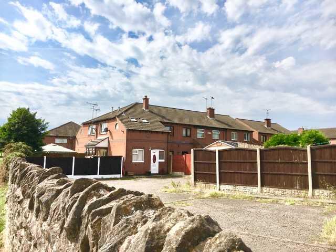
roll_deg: -0.2
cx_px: 168
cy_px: 126
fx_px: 281
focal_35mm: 29
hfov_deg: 61.7
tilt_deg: +6.6
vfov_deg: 48.2
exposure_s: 1/2481
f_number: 2.2
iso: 25
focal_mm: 4.15
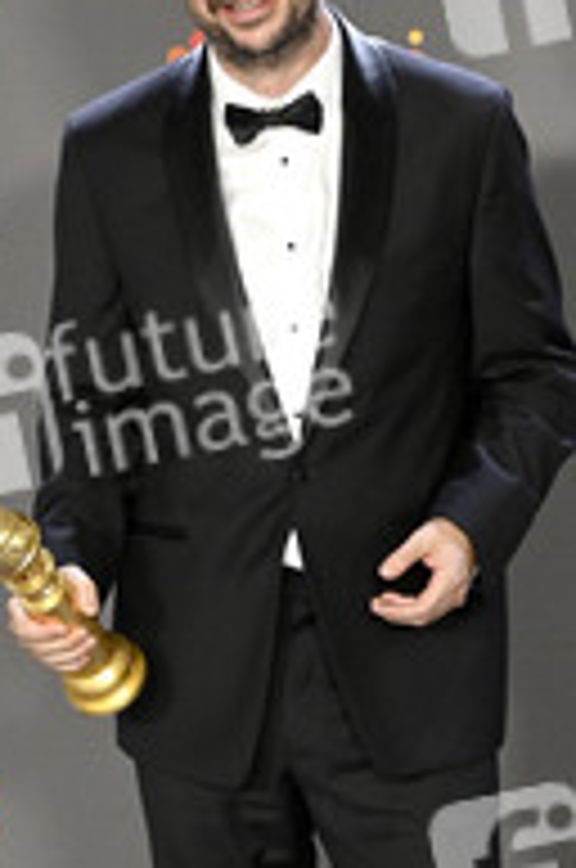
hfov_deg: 7.3
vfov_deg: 11.0
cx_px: 252
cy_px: 625
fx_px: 4504
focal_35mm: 187
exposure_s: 1/500
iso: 6400
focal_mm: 90
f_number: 5.6
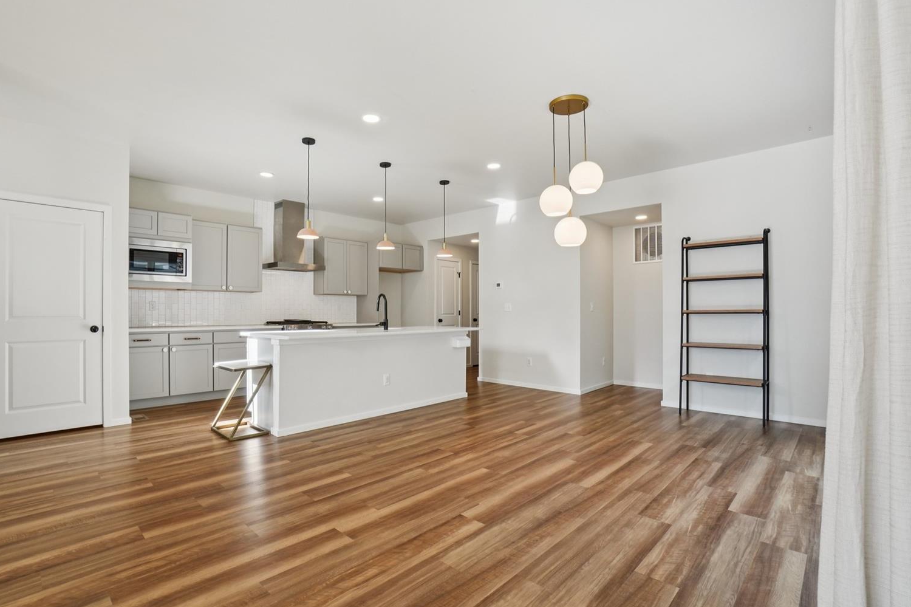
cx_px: 435
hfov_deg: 96.7
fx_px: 405
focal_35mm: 16
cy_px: 312
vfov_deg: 73.7
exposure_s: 1/125
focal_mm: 10
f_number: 8
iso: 400
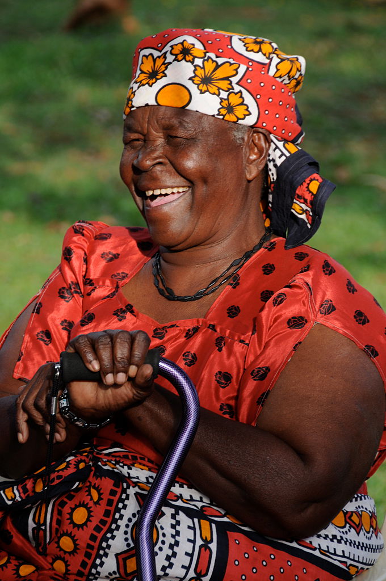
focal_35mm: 300
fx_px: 4838
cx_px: 193
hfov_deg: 4.6
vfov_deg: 6.9
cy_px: 290
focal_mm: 200
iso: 200
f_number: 7.1
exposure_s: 1/160
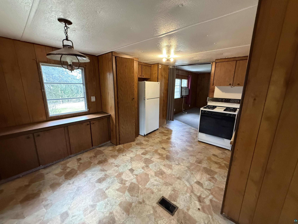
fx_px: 121
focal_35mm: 14
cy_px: 112
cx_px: 149
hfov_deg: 102.1
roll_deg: +0.1
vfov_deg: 85.7
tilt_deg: -11.5
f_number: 2.2
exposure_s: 1/60
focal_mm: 2.22
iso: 640
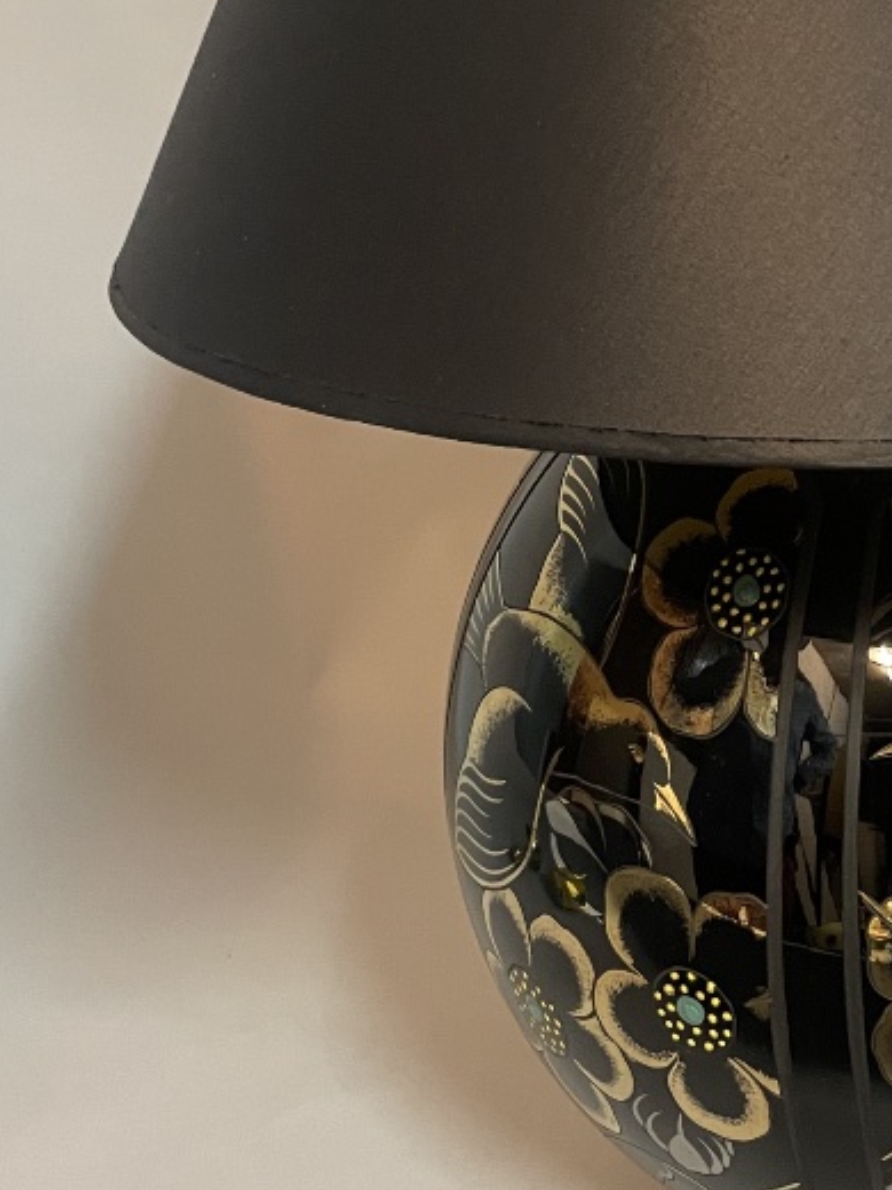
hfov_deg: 23.0
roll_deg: +2.5
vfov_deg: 31.8
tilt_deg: -12.5
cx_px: 967
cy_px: 350
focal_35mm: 60
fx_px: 2061
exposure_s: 1/25
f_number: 1.6
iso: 640
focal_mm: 4.2
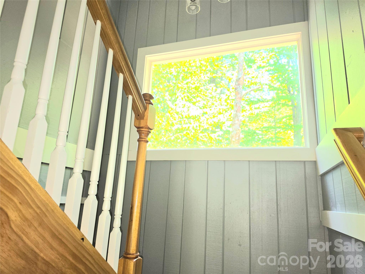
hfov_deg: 73.9
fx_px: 243
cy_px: 137
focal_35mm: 23
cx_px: 182
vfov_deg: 58.9
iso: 16
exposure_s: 1/120
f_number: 1.4
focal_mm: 6.5
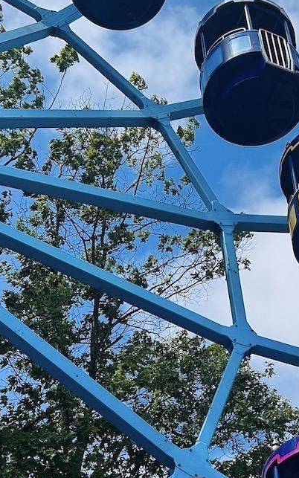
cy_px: 259
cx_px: 220
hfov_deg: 23.8
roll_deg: +3.2
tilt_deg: +40.9
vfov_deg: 37.5
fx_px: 704
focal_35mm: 54
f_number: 1.5
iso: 50
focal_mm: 5.7
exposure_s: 1/4444
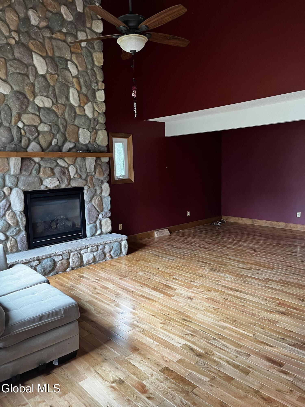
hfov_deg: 53.1
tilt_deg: -5.5
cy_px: 204
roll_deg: +2.5
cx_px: 152
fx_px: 305
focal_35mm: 26
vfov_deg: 67.3
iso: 125
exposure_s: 1/60
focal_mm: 5.1
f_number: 1.6
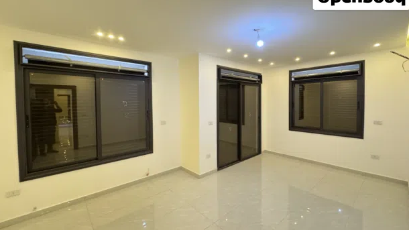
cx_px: 212
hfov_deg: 99.3
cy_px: 107
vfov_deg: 67.0
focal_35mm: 16
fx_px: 174
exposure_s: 1/50
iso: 500
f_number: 2.2
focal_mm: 2.22
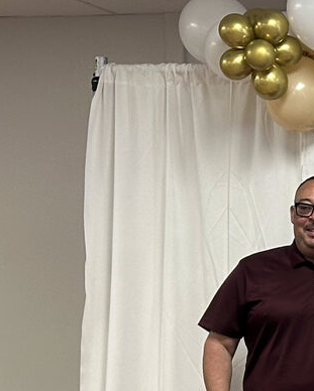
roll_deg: -0.5
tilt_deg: -1.2
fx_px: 2100
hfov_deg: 8.1
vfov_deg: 10.5
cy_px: 427
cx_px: 648
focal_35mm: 181
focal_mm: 6.86
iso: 80
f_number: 1.78
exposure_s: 1/50
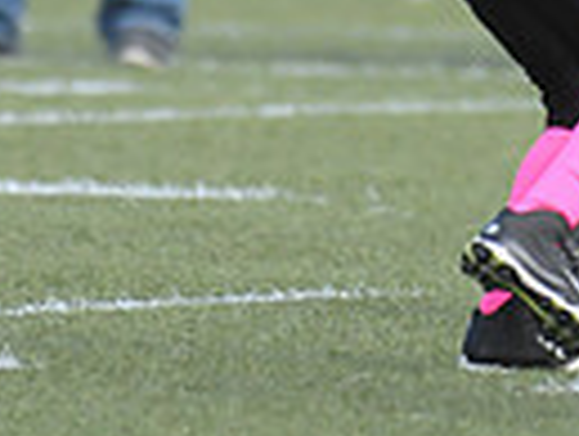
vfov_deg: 0.8
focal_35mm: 1807
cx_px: 440
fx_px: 30253
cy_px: -218
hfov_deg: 1.1
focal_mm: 280
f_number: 4
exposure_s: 1/4000
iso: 1600
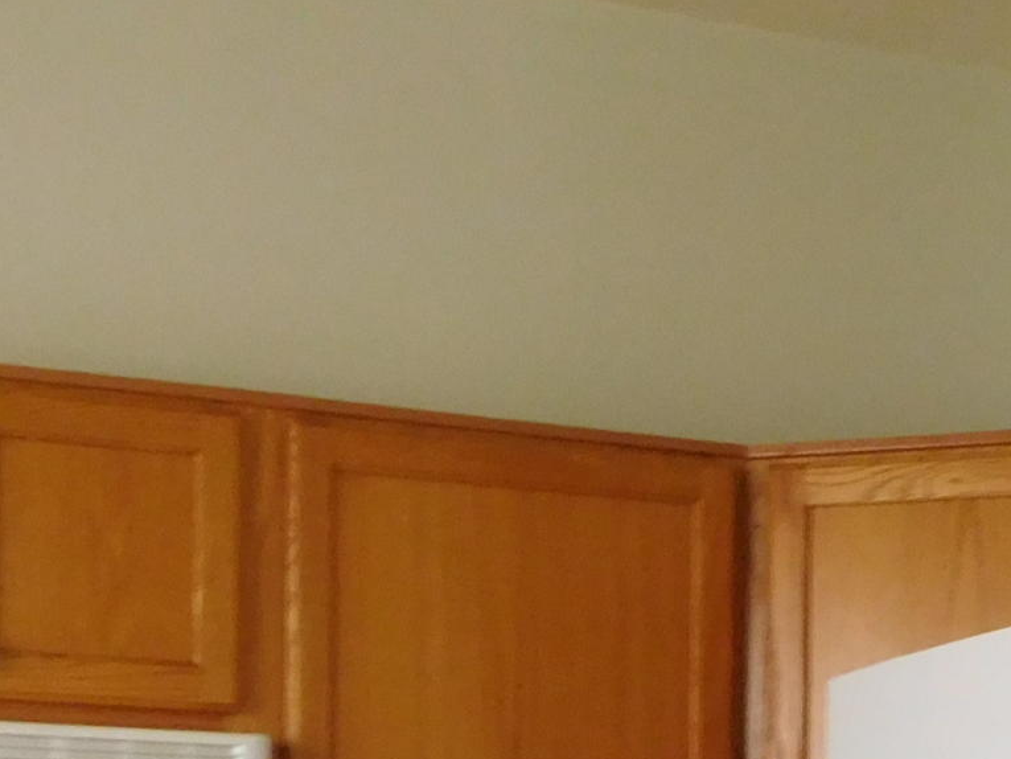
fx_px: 2863
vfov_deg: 14.0
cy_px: 1198
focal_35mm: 98
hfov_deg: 20.0
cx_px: 605
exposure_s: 1/30
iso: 320
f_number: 3.4
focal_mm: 4.5
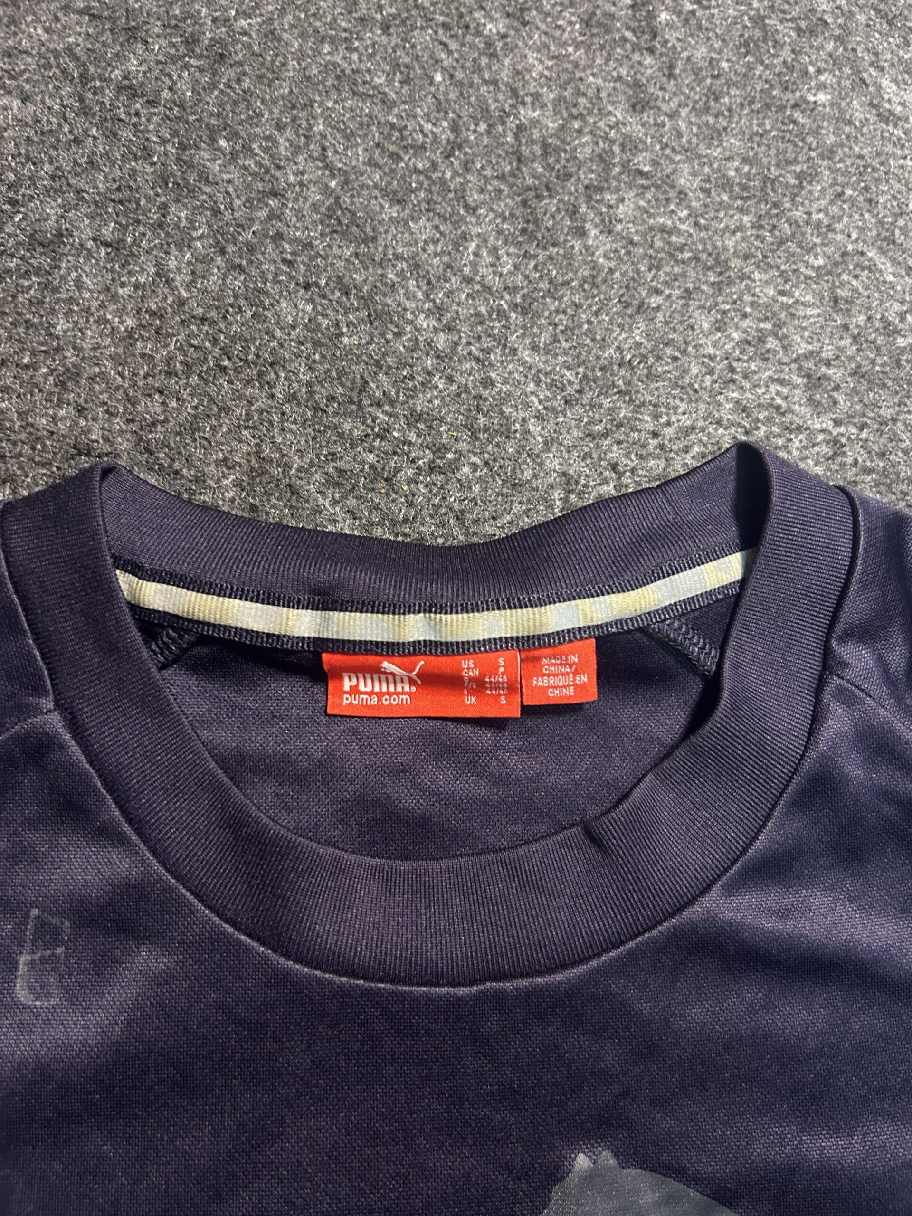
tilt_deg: -44.6
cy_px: 608
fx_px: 913
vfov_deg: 67.3
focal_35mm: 26
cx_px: 456
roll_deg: +0.3
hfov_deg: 53.1
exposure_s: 1/50
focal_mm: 5.7
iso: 320
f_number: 1.5
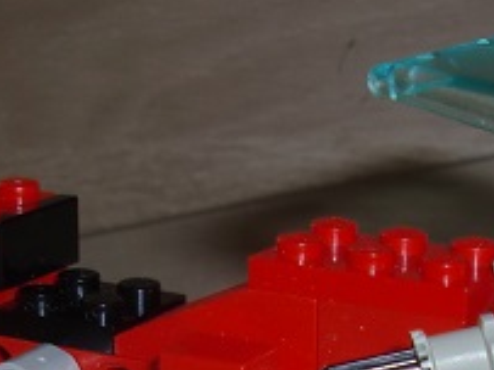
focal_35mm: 142
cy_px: 594
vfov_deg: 10.0
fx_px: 2025
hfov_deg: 13.9
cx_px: 355
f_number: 7.9
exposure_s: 1/60
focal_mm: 6.3
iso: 64
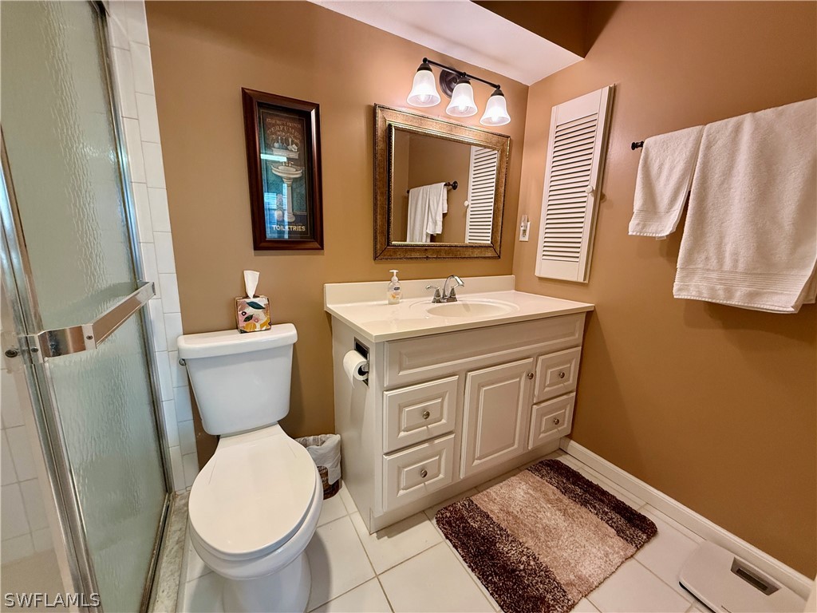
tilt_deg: -11.2
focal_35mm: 14
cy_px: 306
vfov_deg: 85.7
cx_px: 408
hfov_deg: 102.1
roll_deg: -1.4
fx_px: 330
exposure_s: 1/60
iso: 250
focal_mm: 2.22
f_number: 2.2
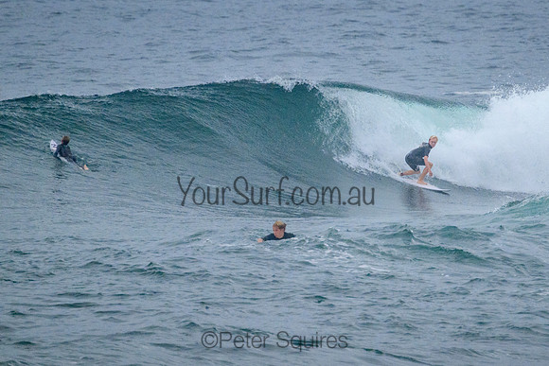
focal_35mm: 1100
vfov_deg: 1.3
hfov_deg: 1.9
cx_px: 377
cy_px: 145
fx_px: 16773
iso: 3200
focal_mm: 800
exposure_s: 1/2000
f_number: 11
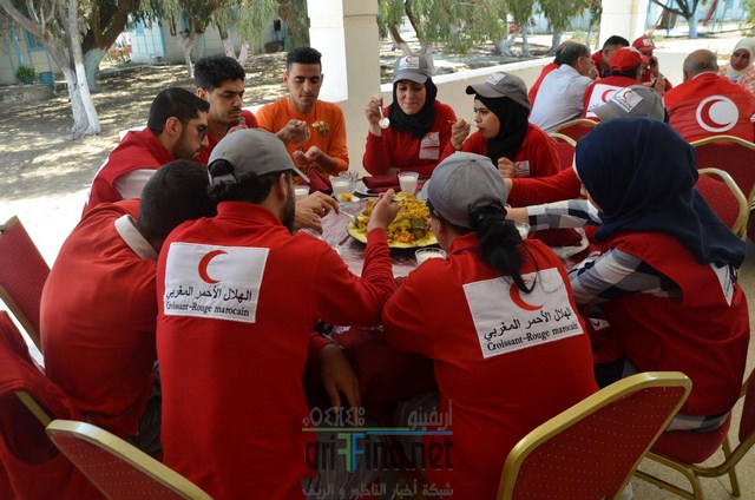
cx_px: 378
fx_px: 565
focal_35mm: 27
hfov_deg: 67.5
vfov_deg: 47.7
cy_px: 250
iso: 200
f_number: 6.3
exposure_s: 1/160
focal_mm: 18
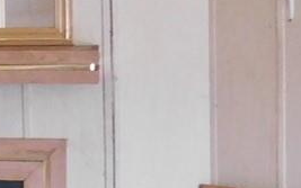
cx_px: -233
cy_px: 19
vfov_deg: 9.0
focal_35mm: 146
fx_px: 1198
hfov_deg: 13.0
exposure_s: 1/30
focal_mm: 4
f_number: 3
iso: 280
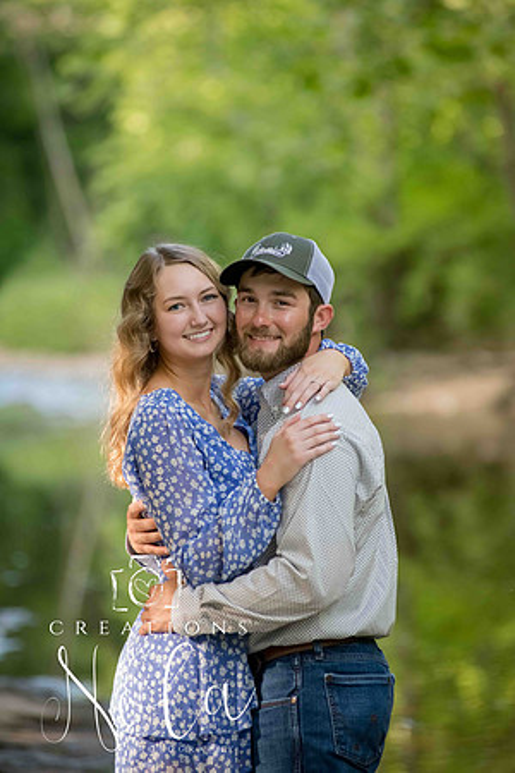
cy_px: 386
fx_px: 4291
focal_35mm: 200
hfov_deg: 6.9
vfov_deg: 10.3
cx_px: 258
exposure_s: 1/640
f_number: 5
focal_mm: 200
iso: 1600
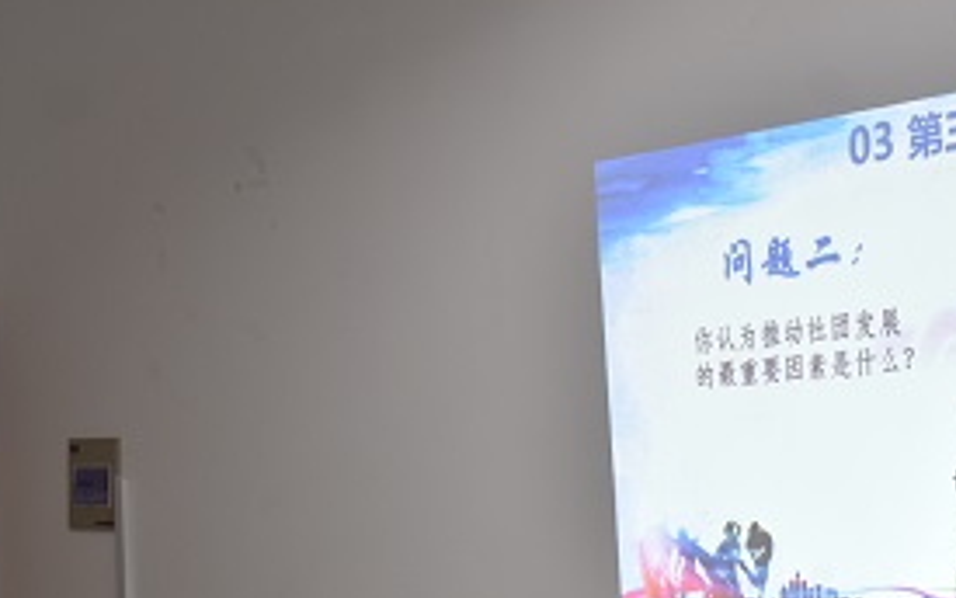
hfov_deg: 25.7
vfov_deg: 16.2
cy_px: 480
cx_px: 353
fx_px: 2085
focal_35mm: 80
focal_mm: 26
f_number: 3.8
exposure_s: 1/80
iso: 400
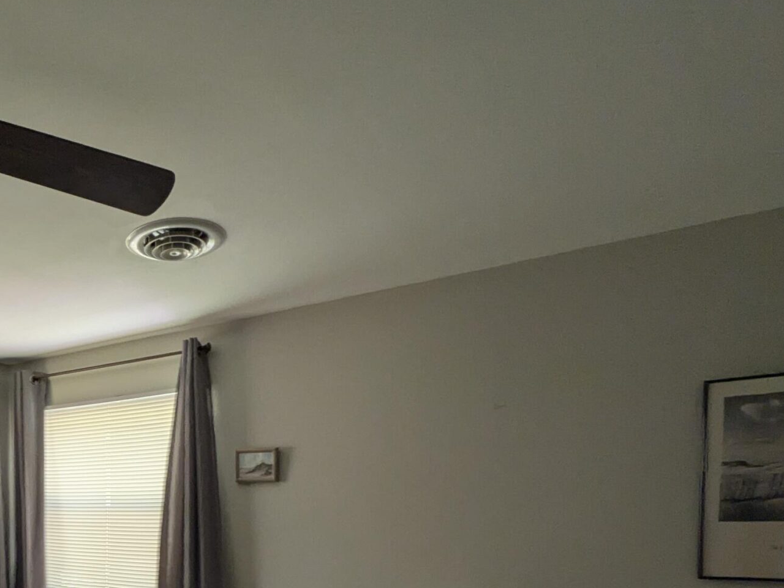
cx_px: 97
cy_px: 559
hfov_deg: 56.0
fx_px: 634
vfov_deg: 44.0
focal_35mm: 28
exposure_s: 1/39.9
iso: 153
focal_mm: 1.85
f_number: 2.2
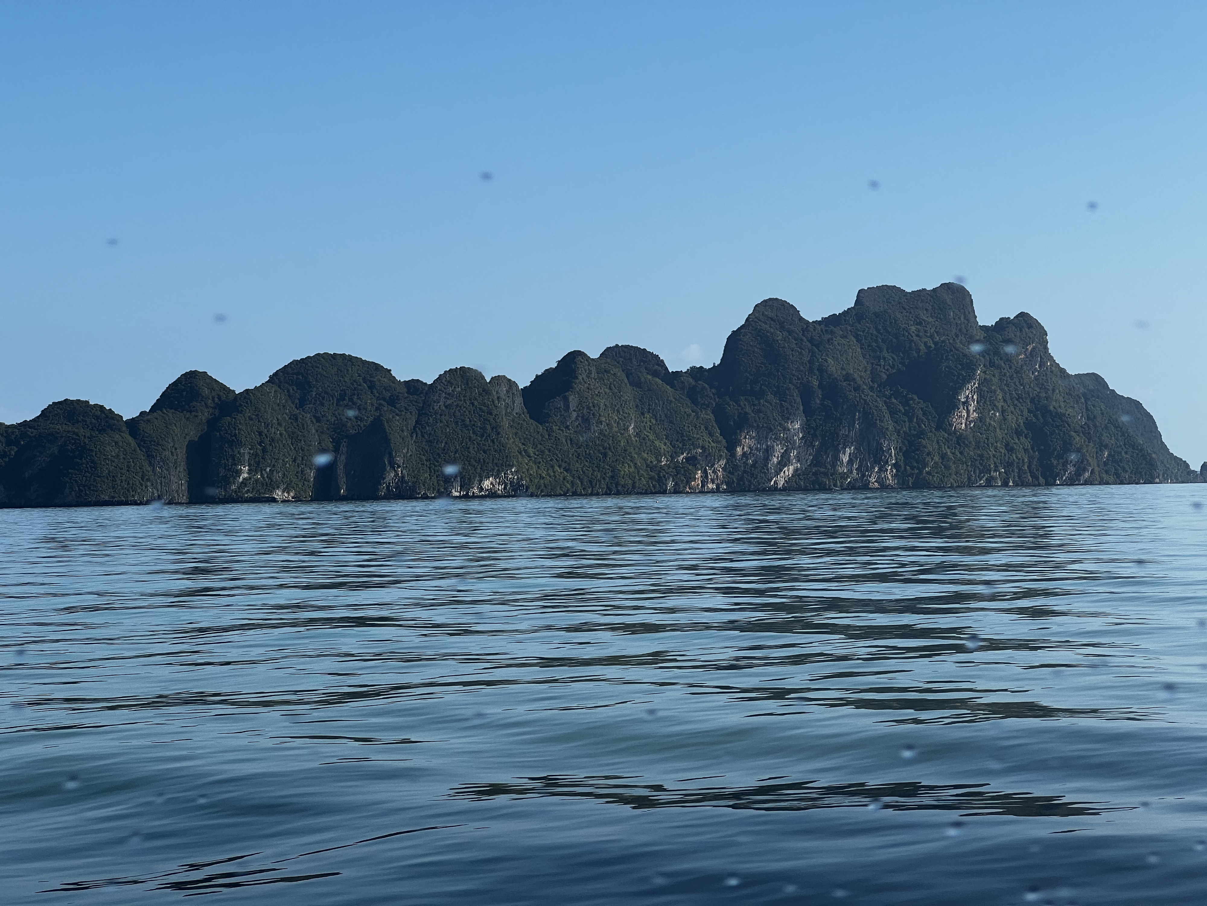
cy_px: 453
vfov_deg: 19.1
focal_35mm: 77
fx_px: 2685
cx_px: 604
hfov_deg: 25.3
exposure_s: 1/995
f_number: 2.8
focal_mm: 9
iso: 32
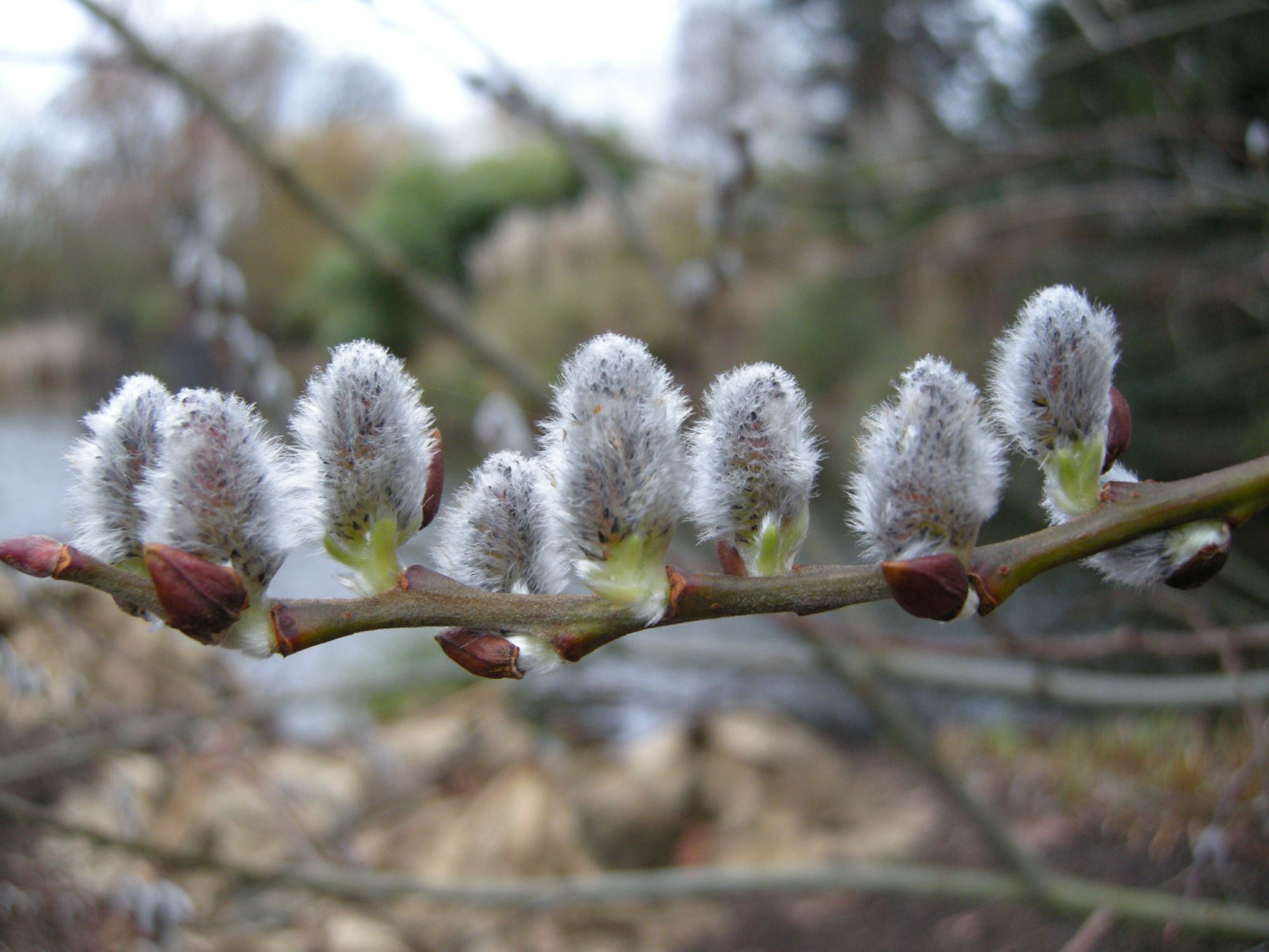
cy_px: 476
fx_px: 1283
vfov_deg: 40.7
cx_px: 634
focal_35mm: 35
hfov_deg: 52.6
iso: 182
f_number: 2.7
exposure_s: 1/52.7
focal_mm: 7.5
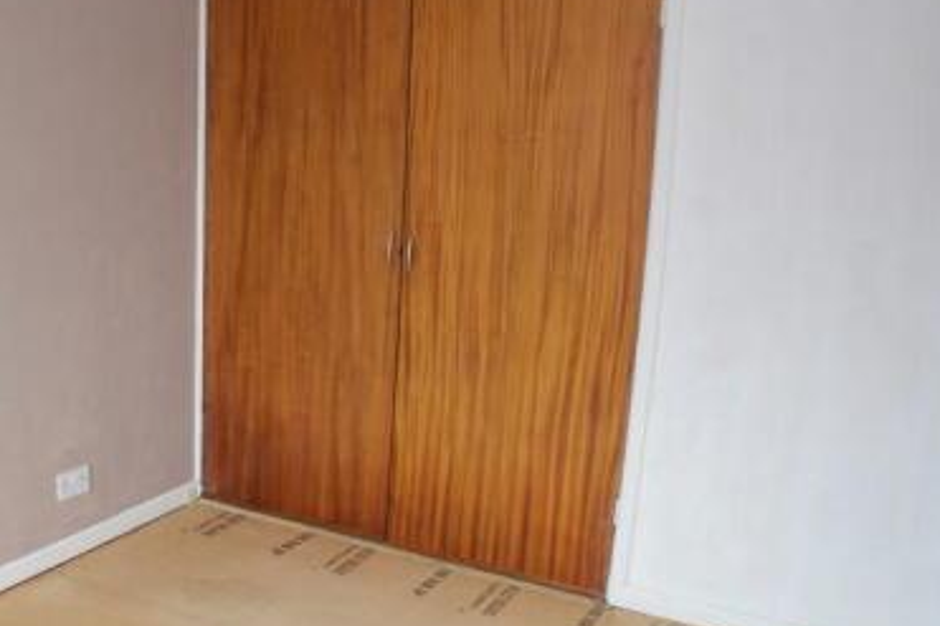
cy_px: 357
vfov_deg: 25.5
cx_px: 180
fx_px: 1383
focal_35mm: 53
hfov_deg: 36.2
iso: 400
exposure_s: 1/80
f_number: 4.5
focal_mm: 20
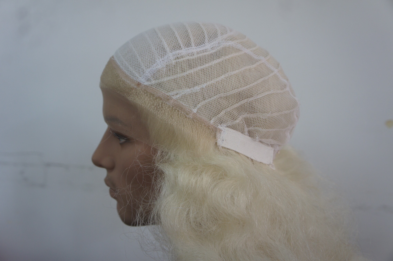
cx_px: 196
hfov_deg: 55.2
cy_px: 130
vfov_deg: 38.3
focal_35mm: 34
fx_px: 376
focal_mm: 23
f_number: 4
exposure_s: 1/40
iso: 200
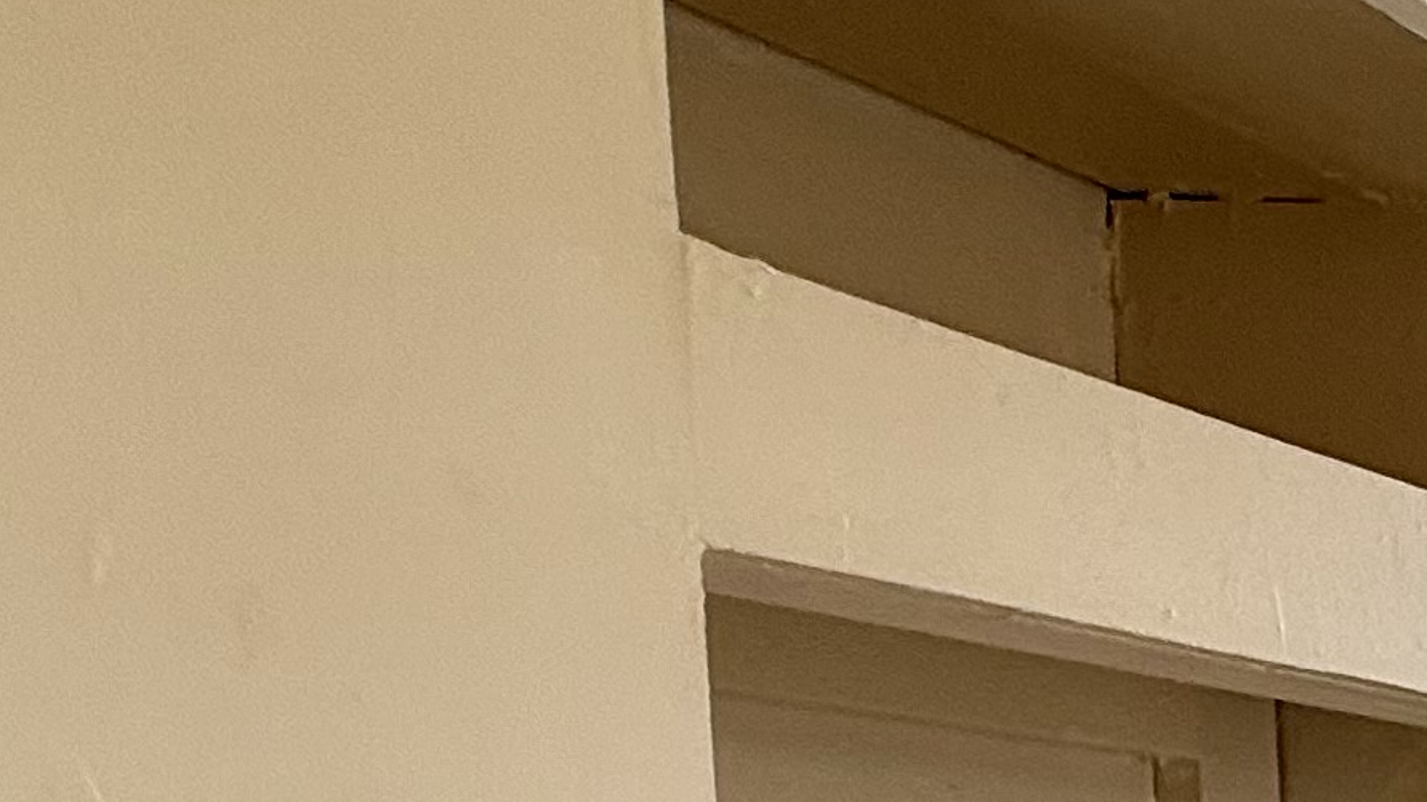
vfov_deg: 15.7
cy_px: 1301
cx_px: 2884
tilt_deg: -6.0
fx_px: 2611
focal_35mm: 69
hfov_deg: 18.7
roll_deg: -1.7
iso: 64
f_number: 2.2
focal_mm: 2.22
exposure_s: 1/136
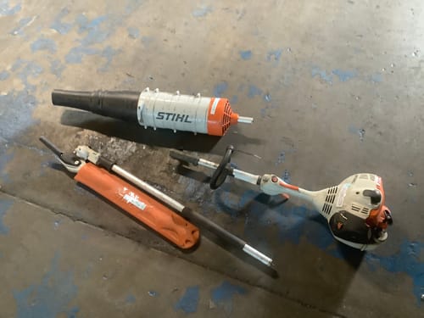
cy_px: 159
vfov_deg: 45.4
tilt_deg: -56.2
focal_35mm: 31
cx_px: 212
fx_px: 380
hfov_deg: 58.4
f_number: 2.4
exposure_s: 1/25
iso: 320
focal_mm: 3.3
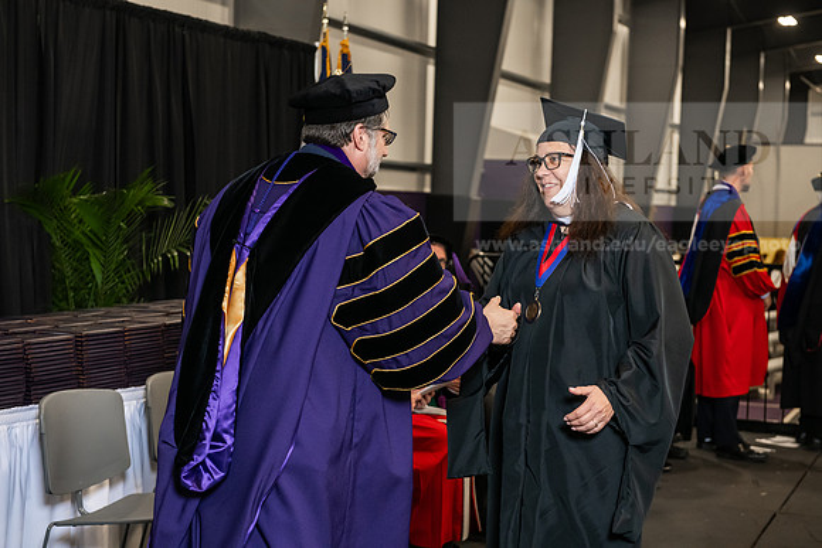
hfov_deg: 32.4
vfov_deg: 21.9
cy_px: 274
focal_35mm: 62
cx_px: 411
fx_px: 1416
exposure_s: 1/200
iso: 2500
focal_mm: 62
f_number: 5
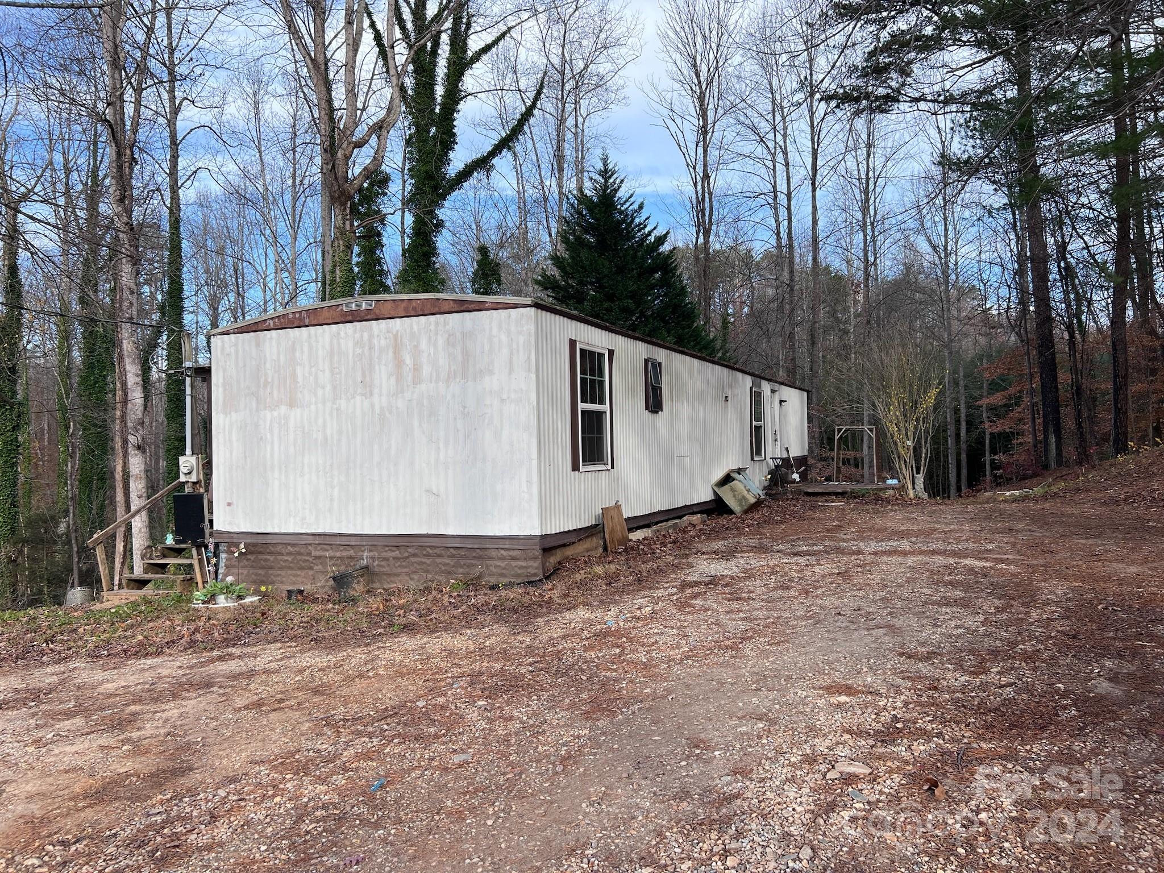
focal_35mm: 26
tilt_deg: -0.7
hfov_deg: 67.3
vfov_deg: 53.1
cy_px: 436
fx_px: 874
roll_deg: +0.6
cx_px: 582
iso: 50
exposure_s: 1/1621
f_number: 1.5
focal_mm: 5.7
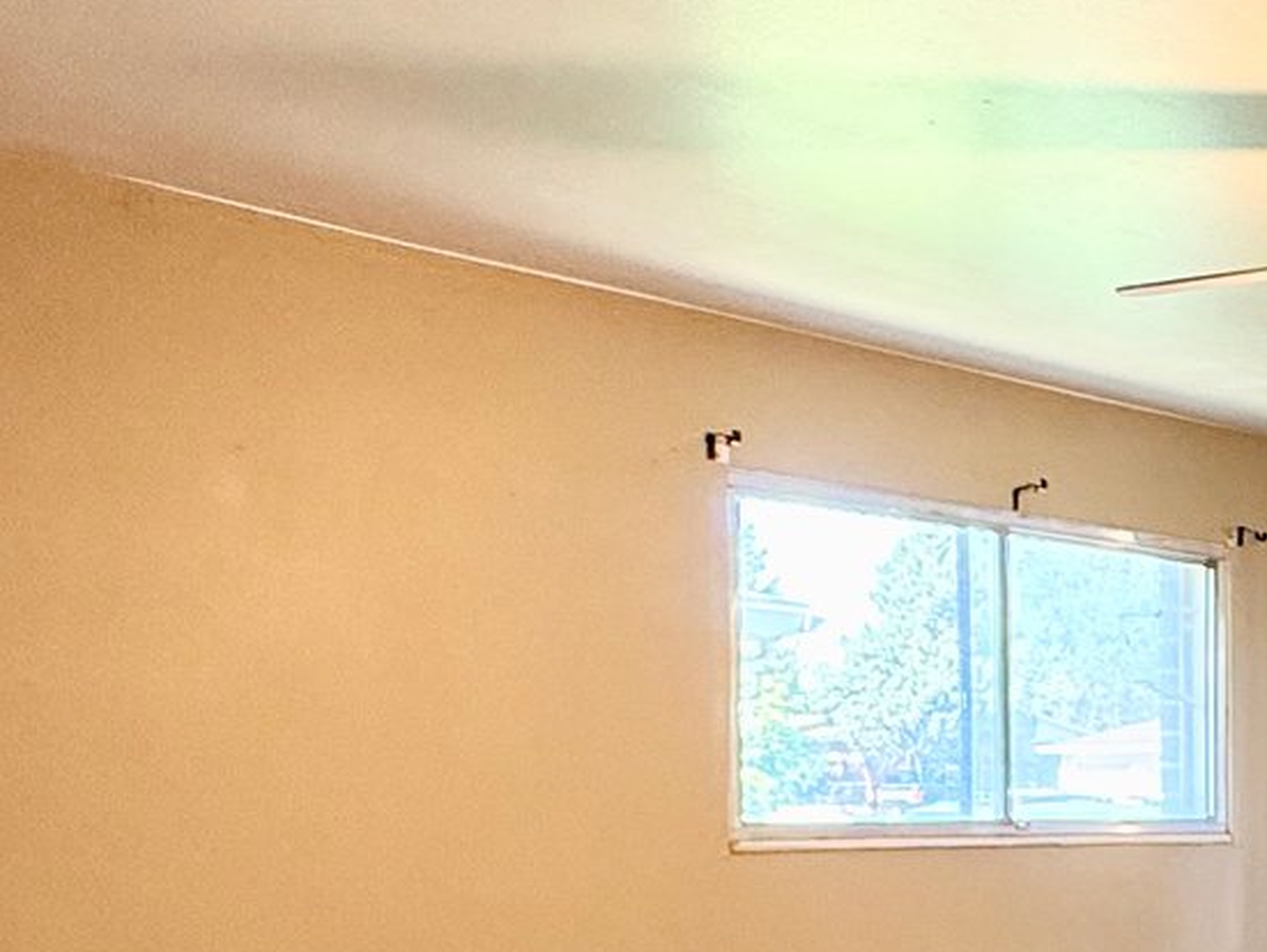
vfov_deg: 26.8
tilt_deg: -2.8
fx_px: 1905
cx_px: 1508
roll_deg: -0.4
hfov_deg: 31.2
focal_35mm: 52
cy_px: 904
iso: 400
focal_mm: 2.22
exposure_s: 1/120
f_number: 2.2
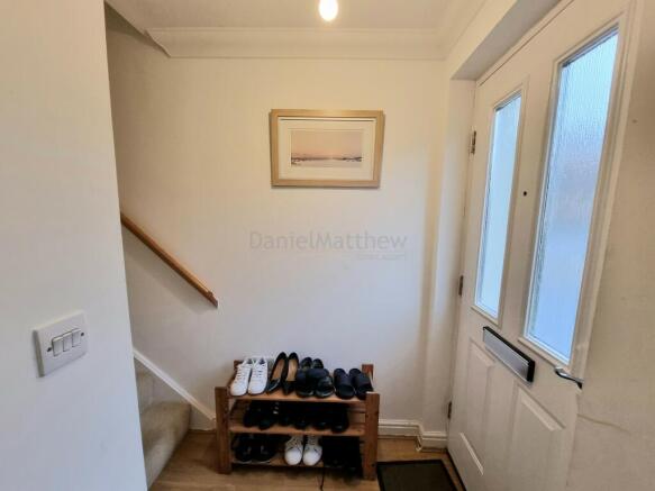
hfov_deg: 106.2
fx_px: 246
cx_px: 328
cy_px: 246
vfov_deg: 89.9
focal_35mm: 13
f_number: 2.2
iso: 125
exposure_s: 1/60.2
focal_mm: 2.2
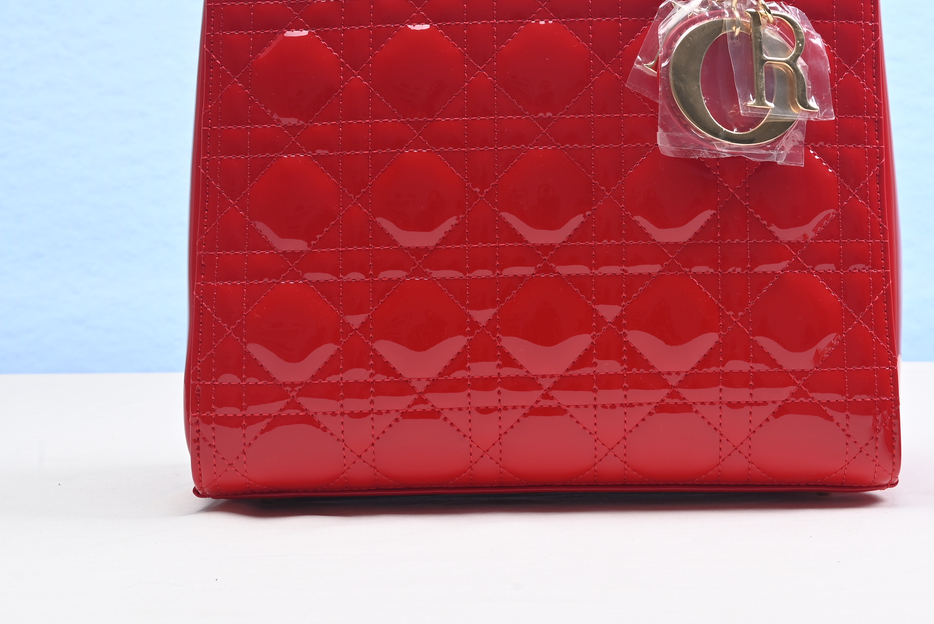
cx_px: 629
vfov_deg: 18.4
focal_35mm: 73
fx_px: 1895
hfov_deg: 27.5
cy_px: 72
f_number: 16
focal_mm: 39
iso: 100
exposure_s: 1/2
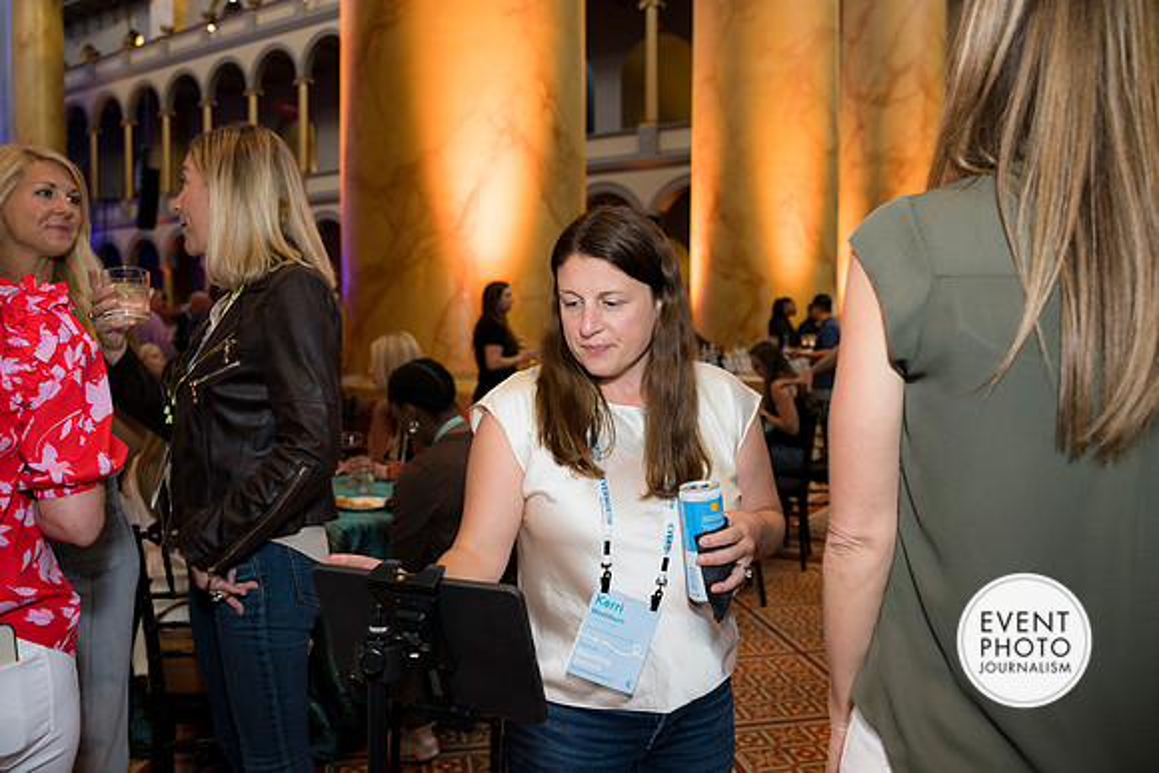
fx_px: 916
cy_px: 386
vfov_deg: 45.8
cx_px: 580
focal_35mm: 28
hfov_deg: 64.7
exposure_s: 1/100
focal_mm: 28
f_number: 4
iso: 800
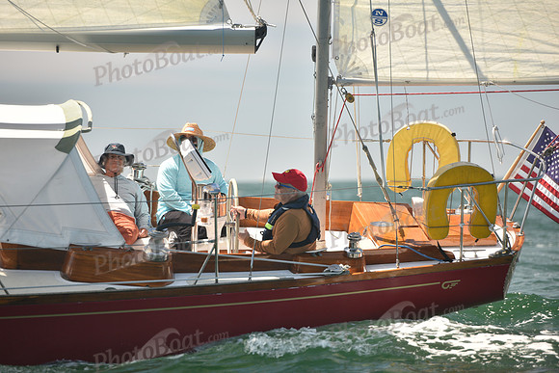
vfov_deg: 6.9
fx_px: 3106
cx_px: 280
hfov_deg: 10.3
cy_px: 186
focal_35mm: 200
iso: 250
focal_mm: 200
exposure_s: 1/800
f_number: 3.2
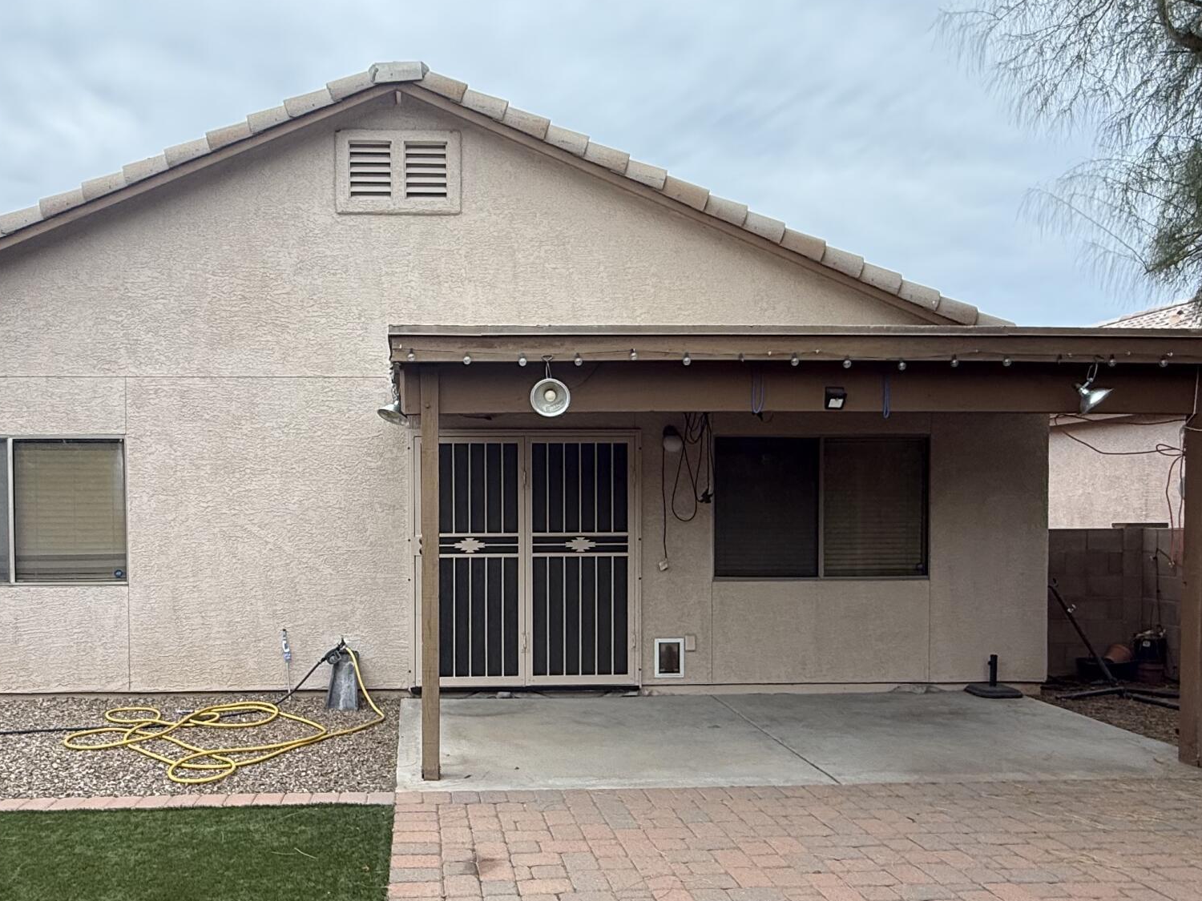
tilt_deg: +0.7
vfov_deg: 49.5
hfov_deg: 62.7
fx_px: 972
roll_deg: +0.6
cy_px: 533
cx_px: 460
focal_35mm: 28
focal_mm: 2.22
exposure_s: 1/319
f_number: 2.2
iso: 64
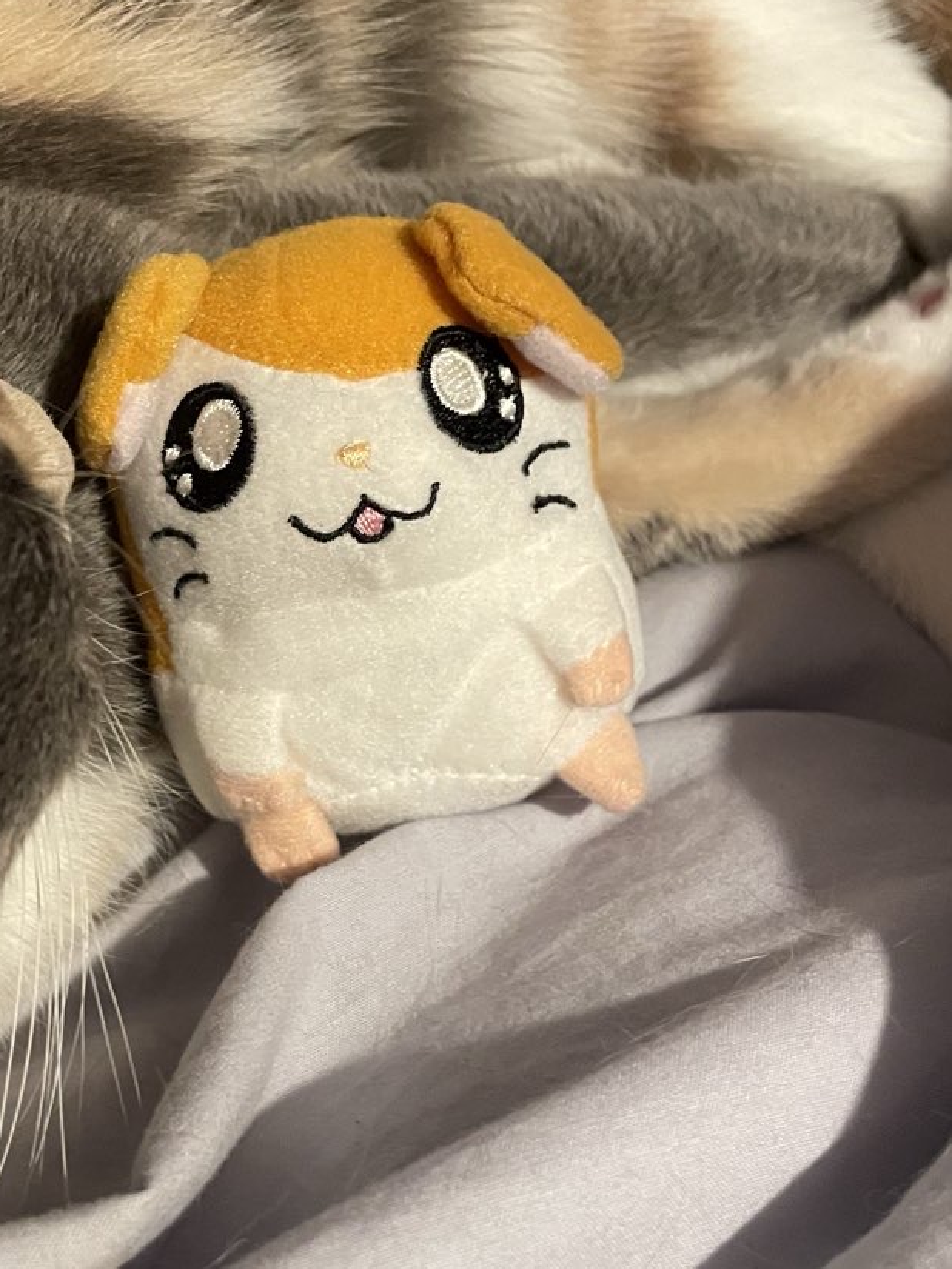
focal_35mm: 41
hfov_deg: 34.8
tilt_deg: -55.4
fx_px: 1503
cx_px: 326
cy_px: 598
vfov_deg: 45.8
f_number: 1.6
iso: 400
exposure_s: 1/33
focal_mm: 4.2
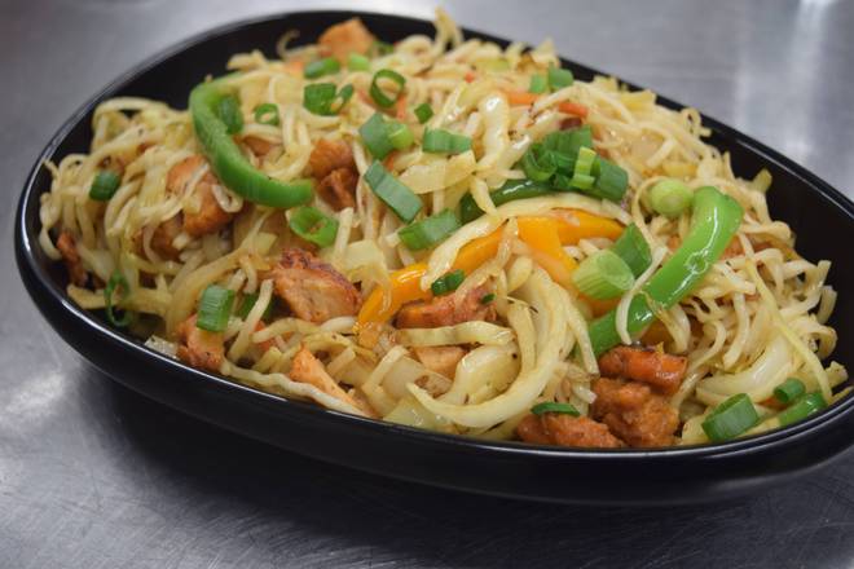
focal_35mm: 51
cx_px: 427
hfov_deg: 38.9
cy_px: 284
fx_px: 1210
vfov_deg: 26.5
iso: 640
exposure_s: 1/60
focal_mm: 34
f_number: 4.5
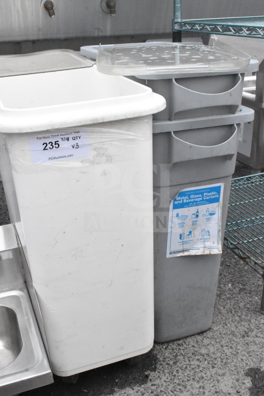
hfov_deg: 33.0
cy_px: 198
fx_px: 445
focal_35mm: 40
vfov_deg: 47.9
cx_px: 132
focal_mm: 27
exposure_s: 1/1000
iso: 6400
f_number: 16
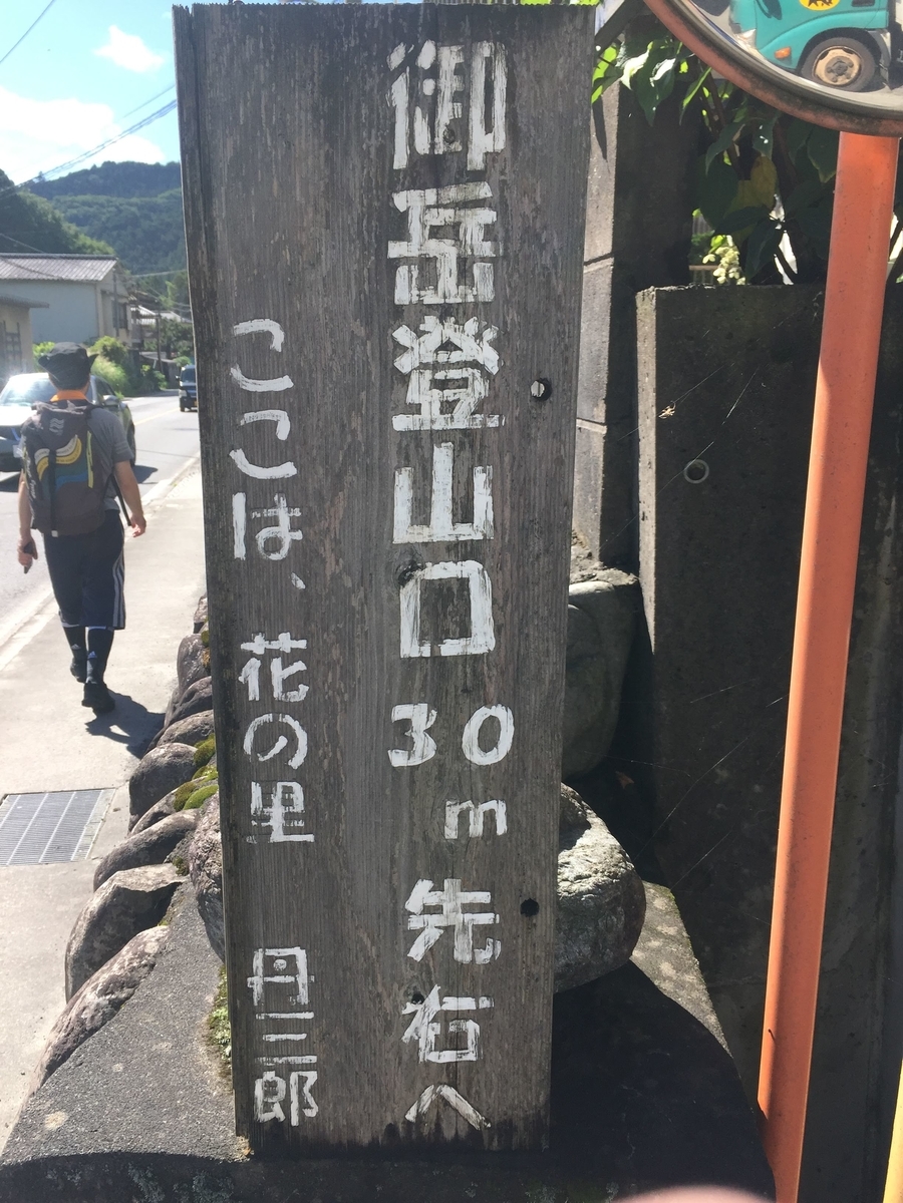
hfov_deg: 48.2
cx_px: 452
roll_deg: -1.1
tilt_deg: -12.1
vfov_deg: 61.7
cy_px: 602
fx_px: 1009
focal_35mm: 29
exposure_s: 1/898
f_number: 2.2
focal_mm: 4.15
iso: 32
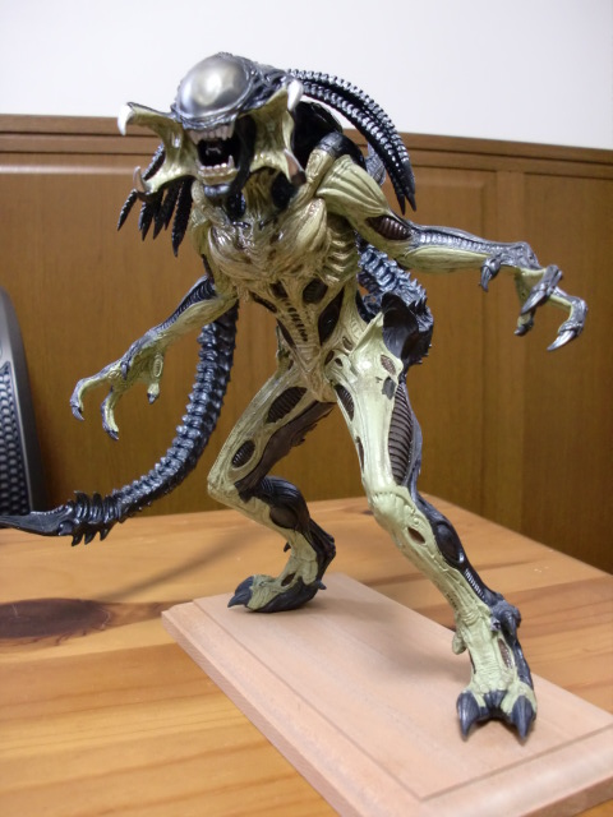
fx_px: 850
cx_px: 306
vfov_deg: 51.4
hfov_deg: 39.7
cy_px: 408
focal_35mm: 36
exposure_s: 1/15
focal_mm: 6.3
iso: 400
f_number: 2.8
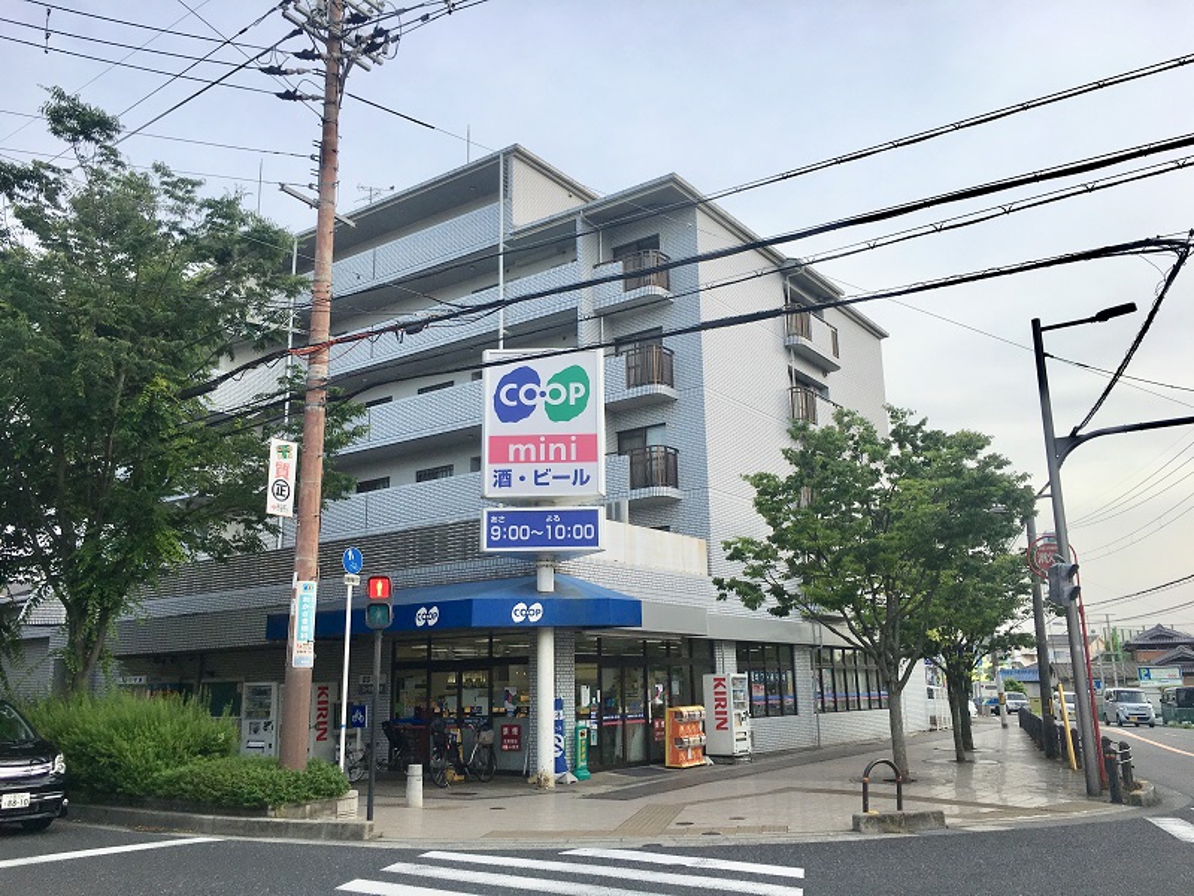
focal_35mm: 29
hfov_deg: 61.7
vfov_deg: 48.2
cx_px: 597
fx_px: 1000
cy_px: 448
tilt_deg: +13.5
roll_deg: +1.6
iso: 25
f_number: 2.2
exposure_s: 1/705
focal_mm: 4.15
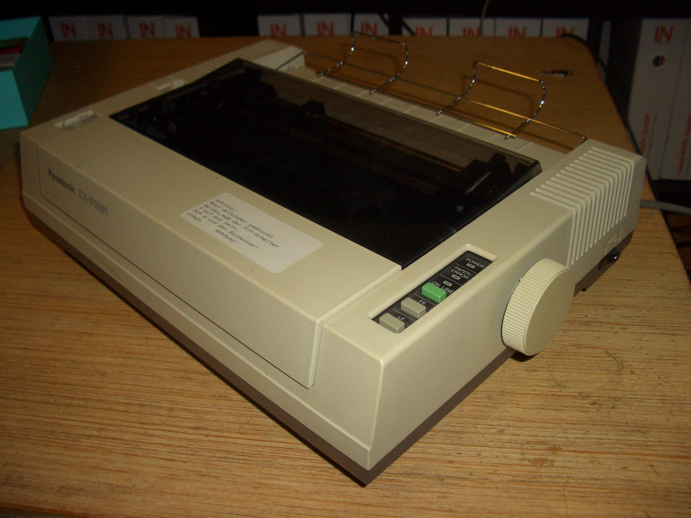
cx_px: 346
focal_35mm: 35
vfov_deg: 40.7
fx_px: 699
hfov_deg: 52.6
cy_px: 259
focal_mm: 5.8
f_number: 2.6
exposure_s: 1/60
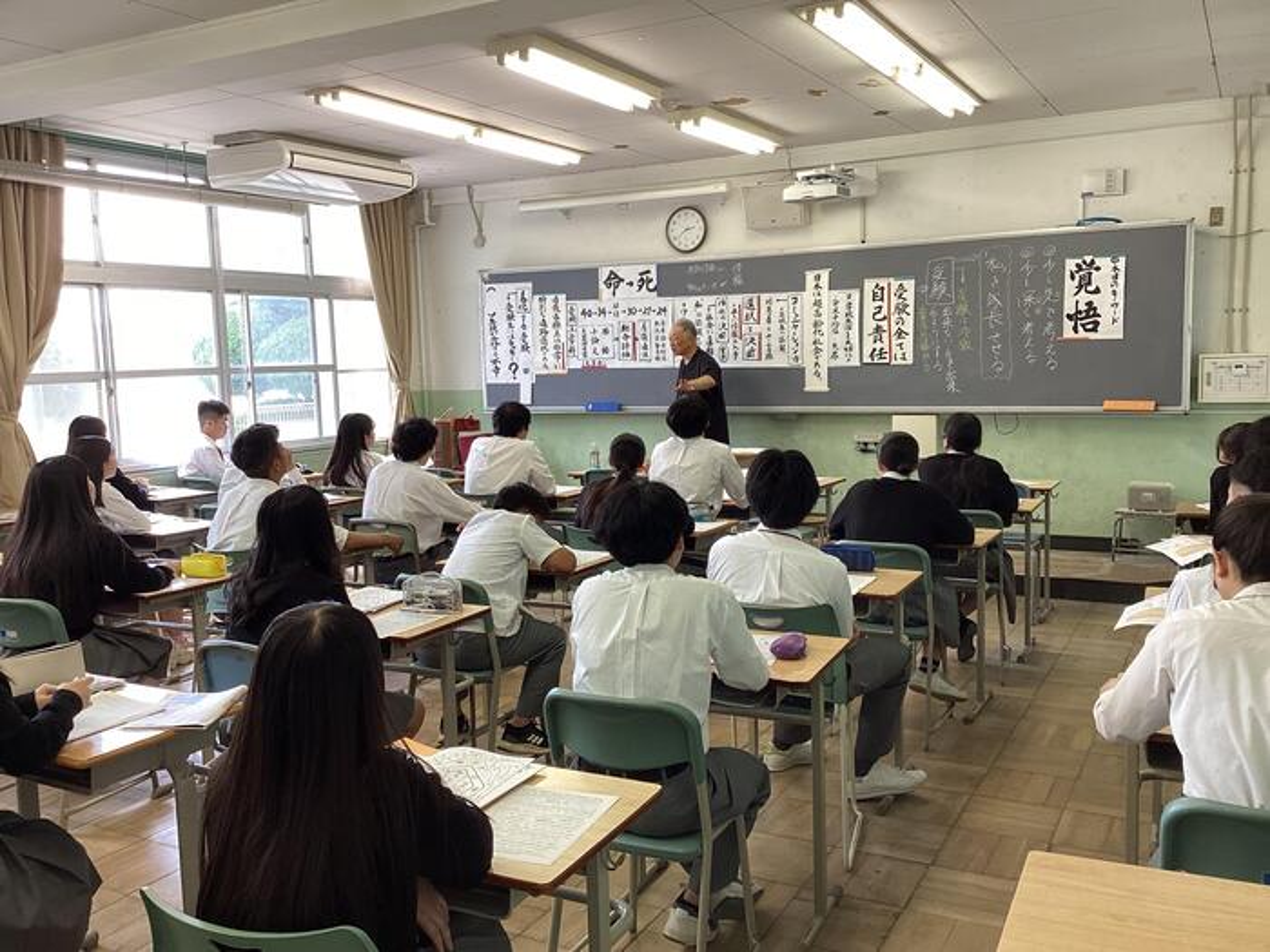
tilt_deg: -7.0
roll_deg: +2.8
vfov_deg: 45.4
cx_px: 635
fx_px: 1137
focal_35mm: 31
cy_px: 476
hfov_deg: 58.4
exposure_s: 1/60
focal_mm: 3.3
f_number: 2.4
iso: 50
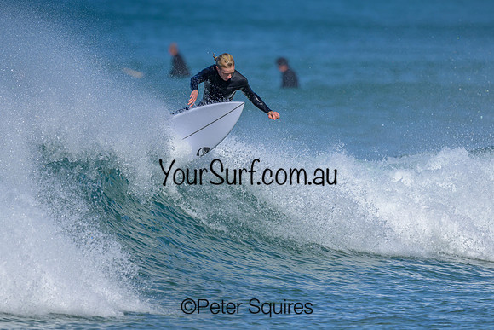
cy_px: 210
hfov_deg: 1.9
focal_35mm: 1093
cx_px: 229
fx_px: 15000
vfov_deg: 1.3
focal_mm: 800
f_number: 6.3
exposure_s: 1/2000
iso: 220
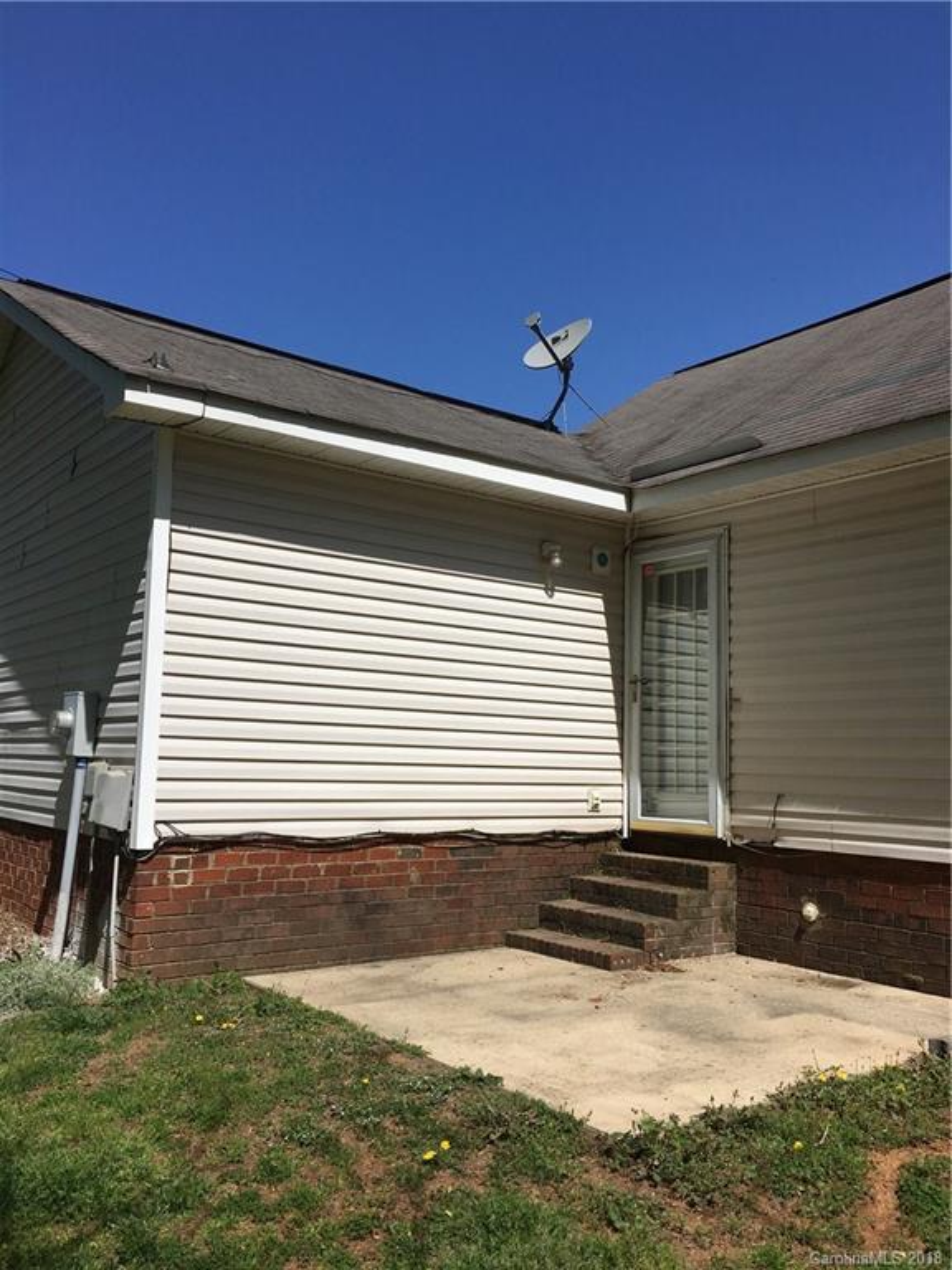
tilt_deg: +6.1
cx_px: 476
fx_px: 1063
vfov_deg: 61.7
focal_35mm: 29
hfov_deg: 48.2
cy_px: 635
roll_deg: -1.7
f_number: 2.2
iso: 25
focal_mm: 4.15
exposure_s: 1/3344
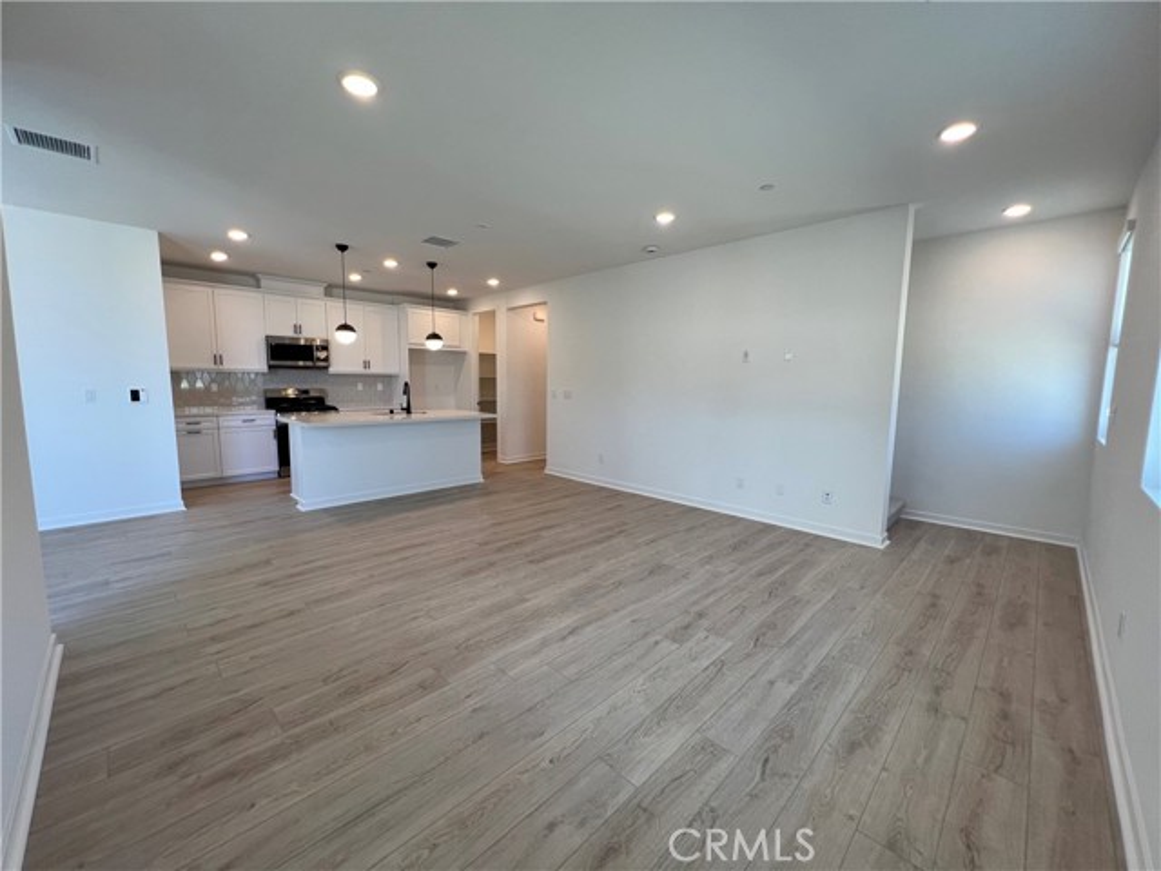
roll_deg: -0.3
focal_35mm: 13
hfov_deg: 106.2
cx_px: 580
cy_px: 436
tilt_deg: -6.8
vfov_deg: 89.9
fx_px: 436
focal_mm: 1.57
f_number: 1.8
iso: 64
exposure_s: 1/120
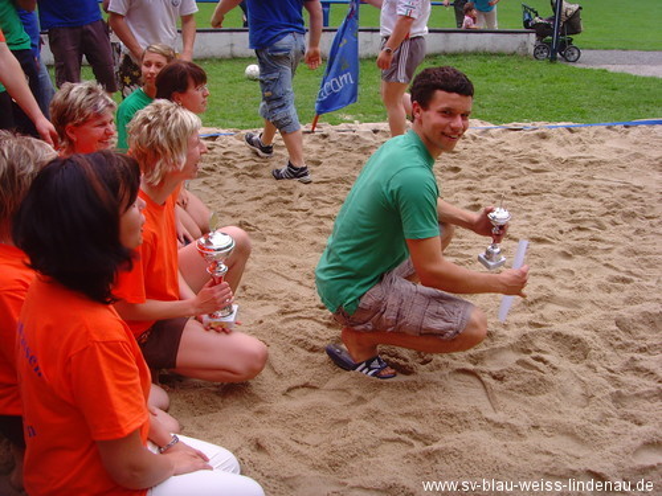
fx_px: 746
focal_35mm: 39
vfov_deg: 36.8
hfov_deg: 47.9
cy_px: 248
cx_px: 331
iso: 80
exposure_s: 1/180
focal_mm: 6.6
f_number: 3.5
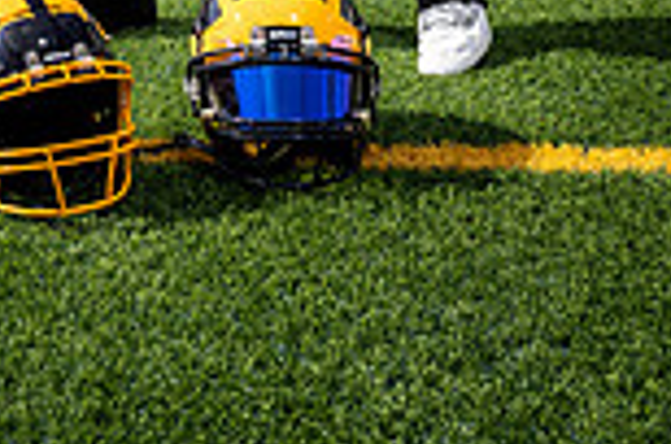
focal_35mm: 85
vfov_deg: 13.2
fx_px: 1581
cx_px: 39
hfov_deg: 23.2
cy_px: -509
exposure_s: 1/250
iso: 125
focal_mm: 29
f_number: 8
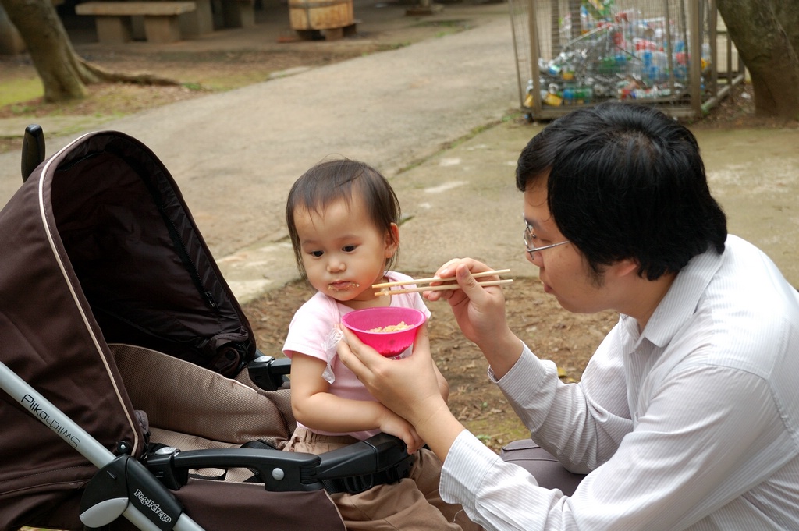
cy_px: 266
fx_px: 1331
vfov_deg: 22.6
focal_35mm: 60
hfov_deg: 33.4
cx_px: 400
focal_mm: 40
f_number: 5
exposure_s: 1/125
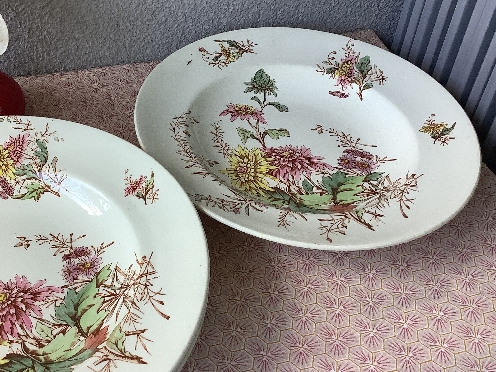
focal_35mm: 43
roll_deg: +0.2
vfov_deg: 33.6
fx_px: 616
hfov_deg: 43.0
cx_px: 152
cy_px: 178
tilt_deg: -41.5
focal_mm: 3.3
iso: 50
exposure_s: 1/100
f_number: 2.4
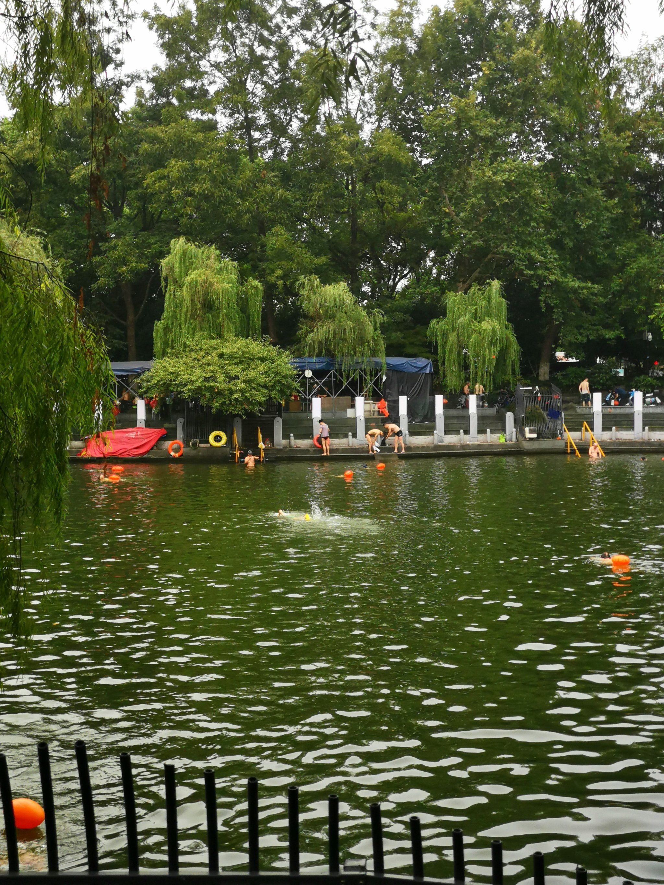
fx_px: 1381
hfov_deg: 27.0
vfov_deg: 35.5
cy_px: 442
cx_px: 332
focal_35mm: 54
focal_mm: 3.95
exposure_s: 1/100
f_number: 2.4
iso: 80
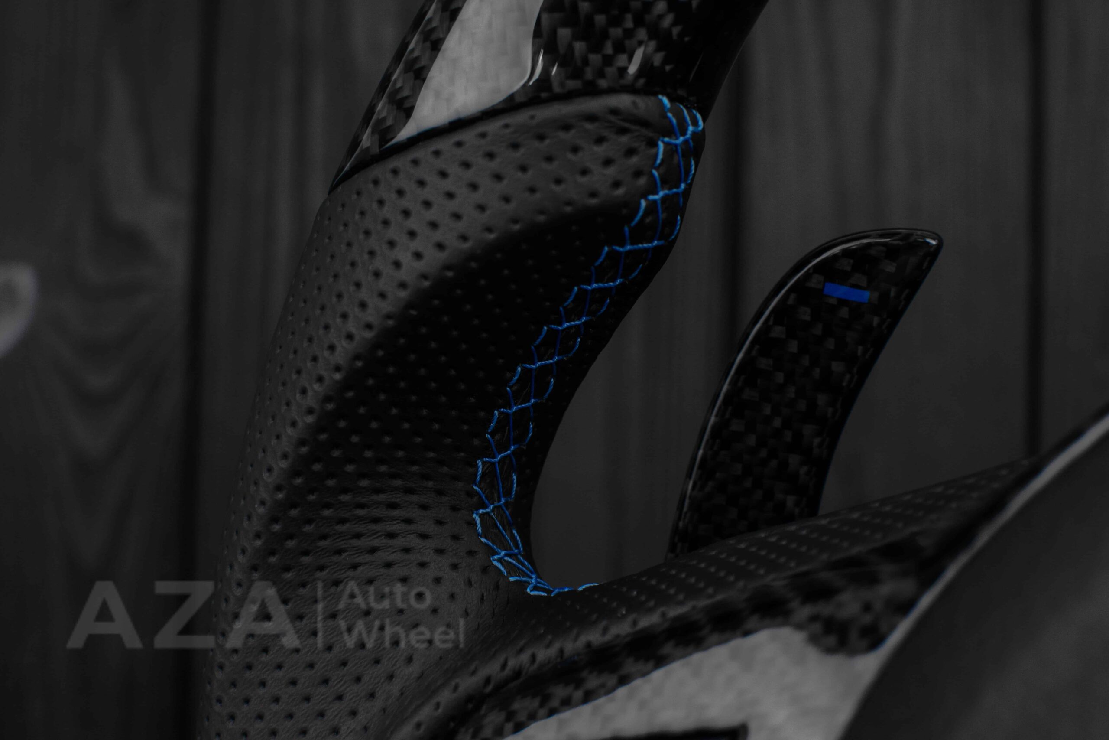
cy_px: 370
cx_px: 554
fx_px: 1617
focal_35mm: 52
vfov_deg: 25.8
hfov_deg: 37.8
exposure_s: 1/125
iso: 500
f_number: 6.3
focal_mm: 35
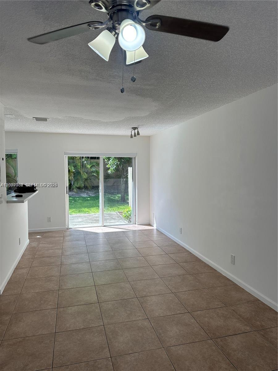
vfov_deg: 71.6
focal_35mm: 24
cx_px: 139
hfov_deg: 56.8
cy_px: 186
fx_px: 257
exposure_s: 1/570
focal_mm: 6.86
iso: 80
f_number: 1.78
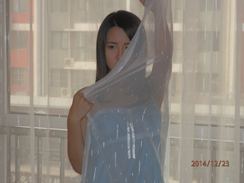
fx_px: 641
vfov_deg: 16.2
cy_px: 92
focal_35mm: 91
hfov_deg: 21.5
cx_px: 122
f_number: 4.3
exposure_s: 1/125
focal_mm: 16.25
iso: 200
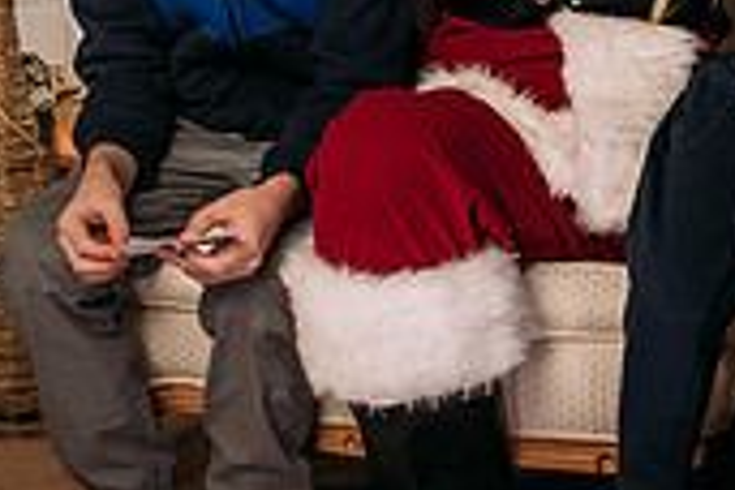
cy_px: 95
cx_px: 560
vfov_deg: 10.5
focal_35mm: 130
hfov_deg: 15.7
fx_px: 2654
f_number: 6.3
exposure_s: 1/100
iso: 100
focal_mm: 35
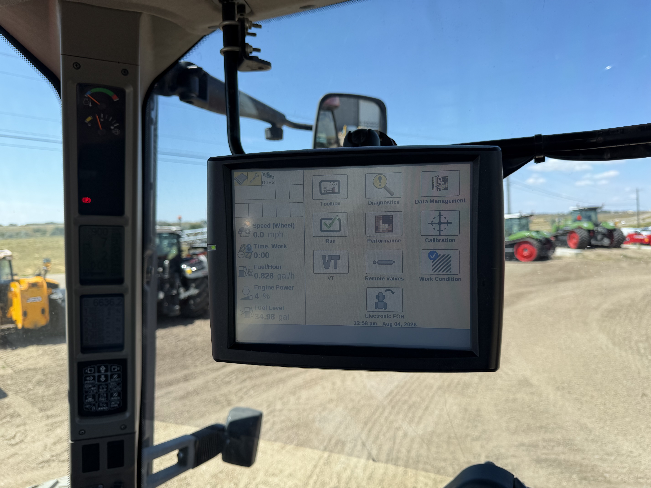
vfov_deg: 56.8
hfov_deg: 71.6
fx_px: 451
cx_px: 326
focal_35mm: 24
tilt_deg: -3.8
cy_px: 244
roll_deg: +1.3
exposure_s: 1/1812
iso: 80
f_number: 1.78
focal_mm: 6.76
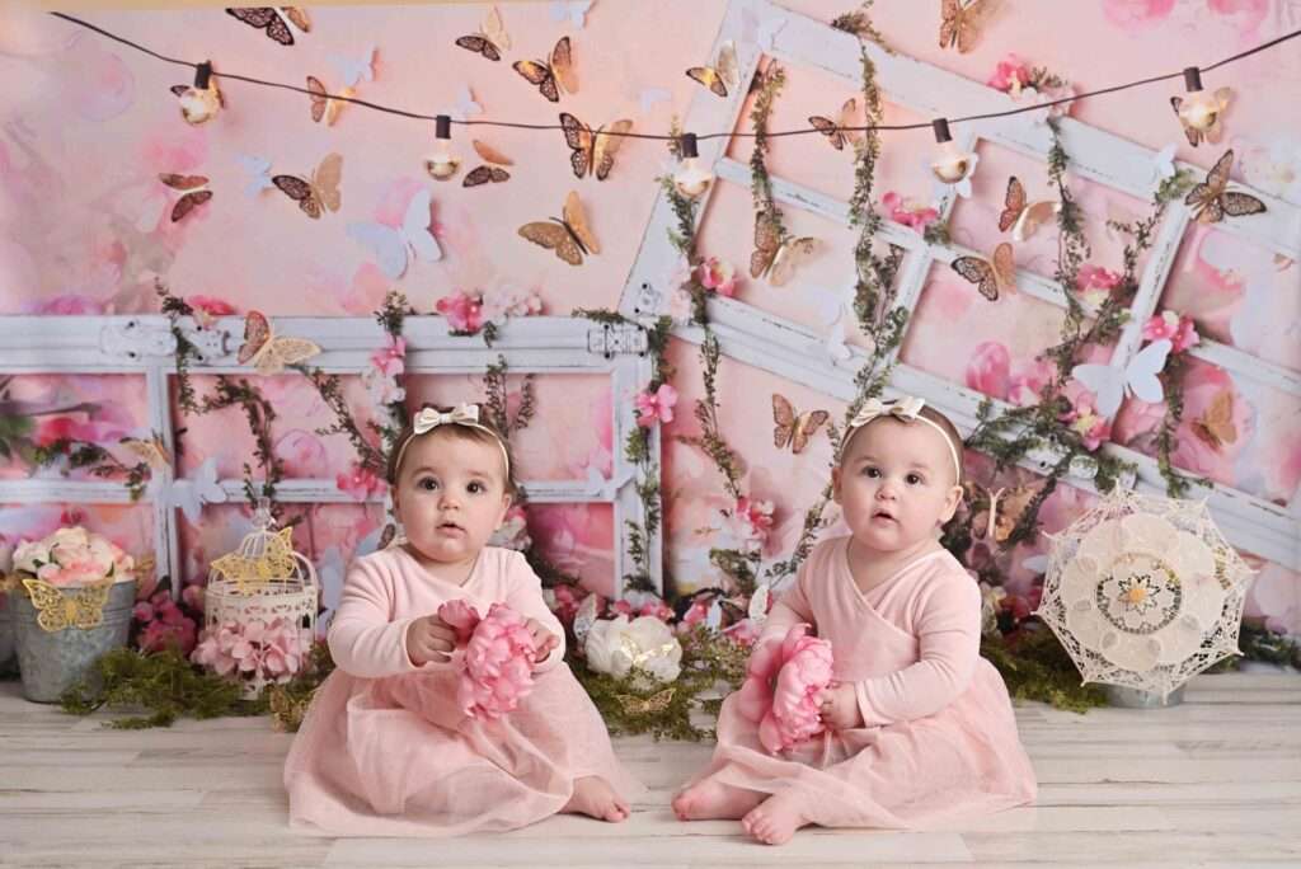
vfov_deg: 29.3
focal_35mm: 46
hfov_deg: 42.7
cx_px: 650
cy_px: 434
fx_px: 1663
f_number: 4
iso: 100
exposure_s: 1/100
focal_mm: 46
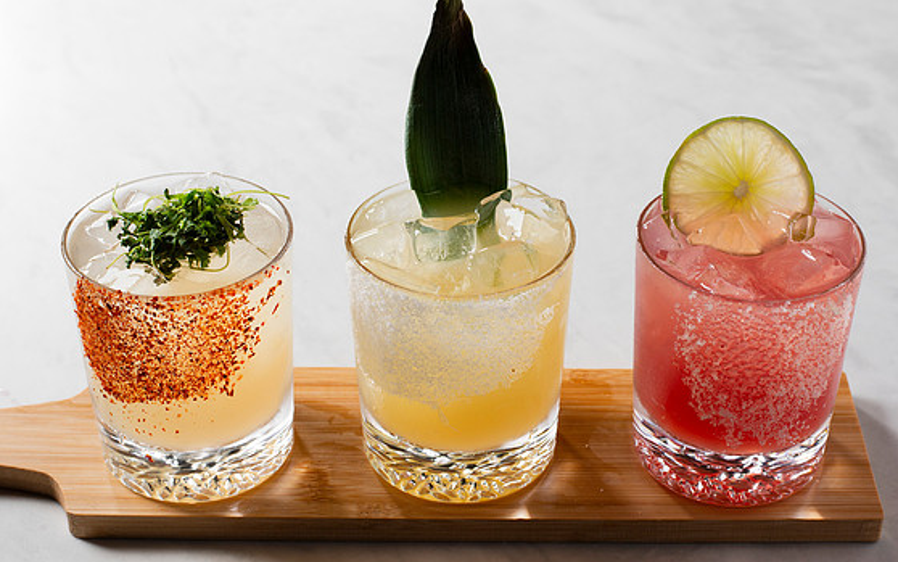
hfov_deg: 30.6
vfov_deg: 19.4
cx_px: 480
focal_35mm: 67
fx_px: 1640
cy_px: 279
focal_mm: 50
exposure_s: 1/200
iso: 200
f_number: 9
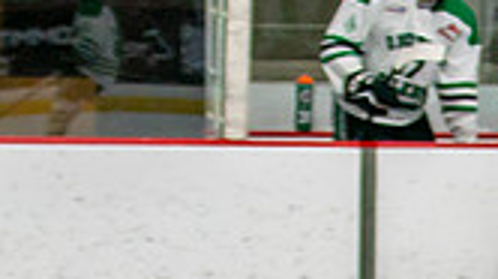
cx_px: 736
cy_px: 611
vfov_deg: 2.3
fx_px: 7005
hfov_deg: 4.1
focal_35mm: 531
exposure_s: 1/640
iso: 500
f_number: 3.2
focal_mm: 70
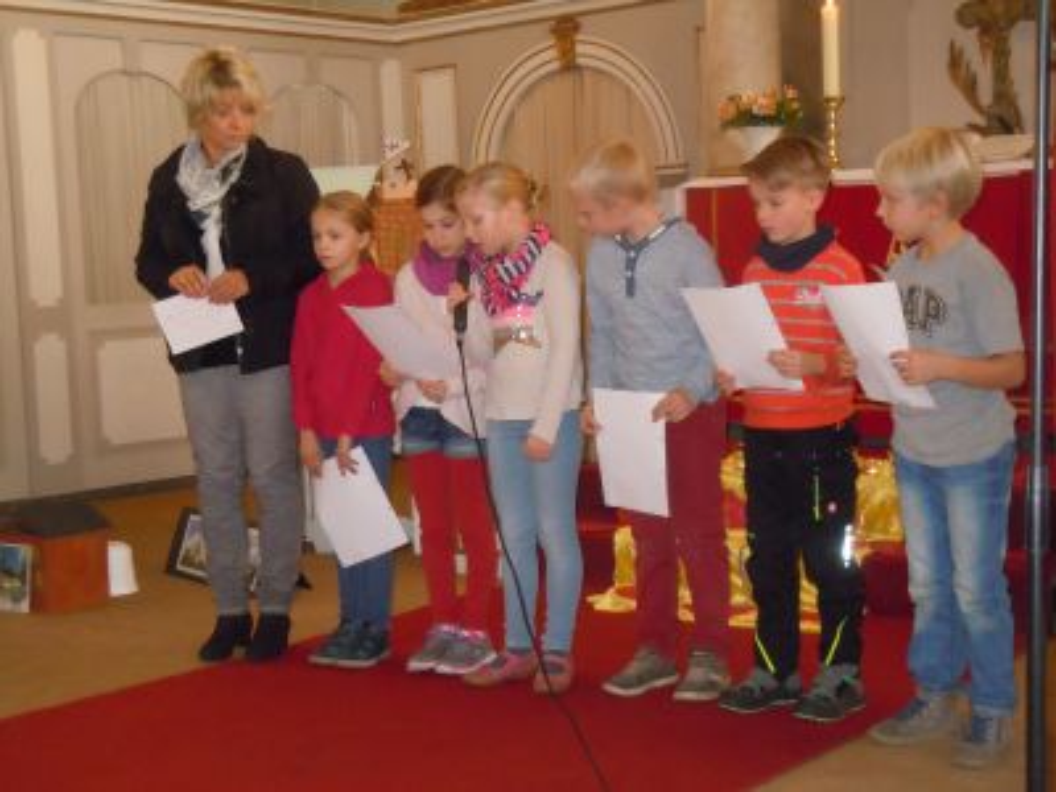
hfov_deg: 32.7
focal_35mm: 59
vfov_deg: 24.8
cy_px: 396
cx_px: 528
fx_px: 1800
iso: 800
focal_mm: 10.6
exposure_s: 1/40
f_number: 4
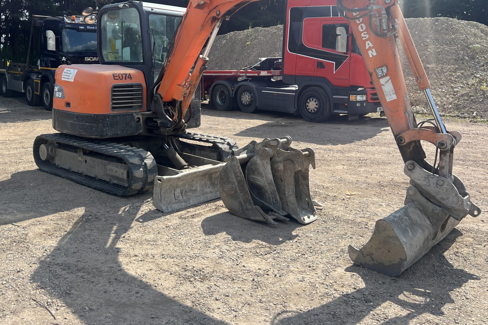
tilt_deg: -4.1
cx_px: 218
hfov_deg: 55.7
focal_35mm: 34
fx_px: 461
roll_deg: -0.3
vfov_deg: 38.4
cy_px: 109
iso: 50
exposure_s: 1/2994
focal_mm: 5.7
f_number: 1.5
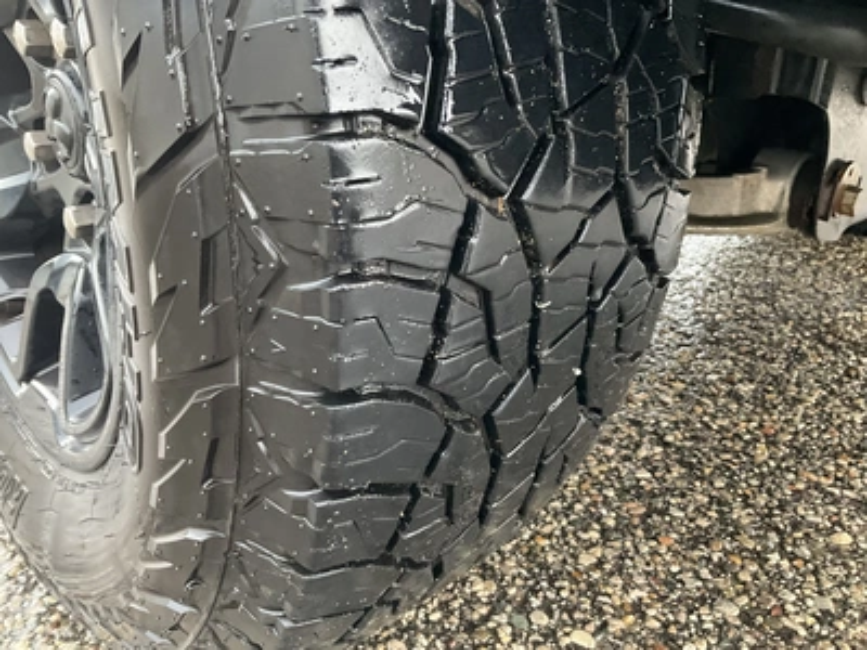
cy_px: 325
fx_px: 726
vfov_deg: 48.2
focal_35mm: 29
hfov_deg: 61.7
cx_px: 434
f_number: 1.8
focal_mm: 3
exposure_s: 1/60
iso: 250
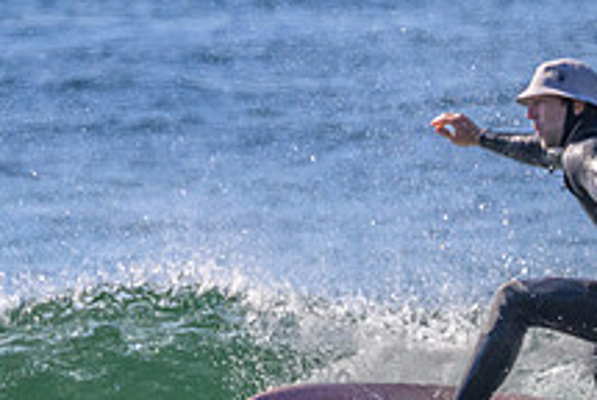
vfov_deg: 0.7
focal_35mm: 1906
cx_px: 435
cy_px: 410
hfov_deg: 1.1
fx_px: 31651
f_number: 11
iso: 1400
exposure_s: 1/2000
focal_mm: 590
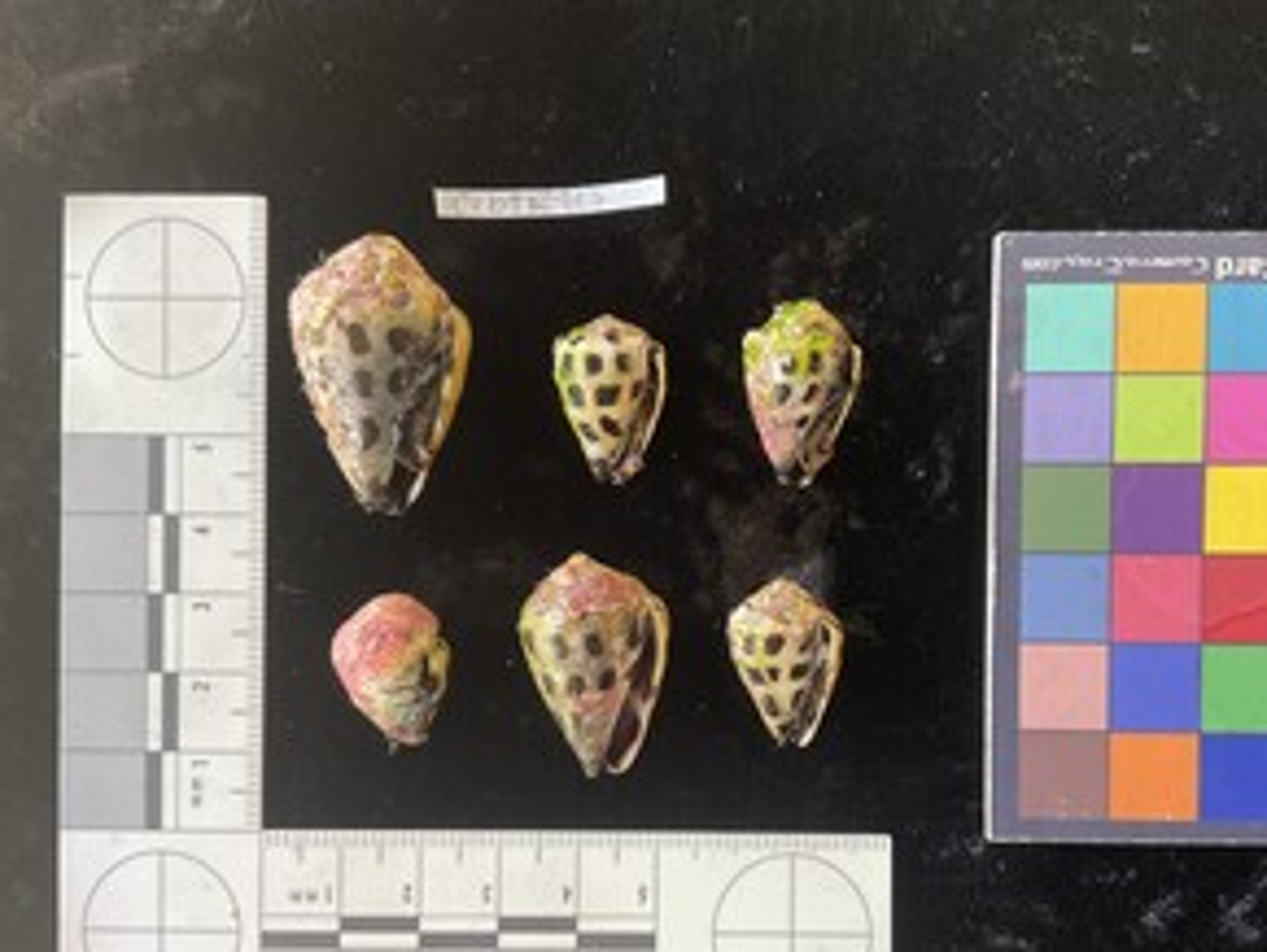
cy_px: 561
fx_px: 1282
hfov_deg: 52.5
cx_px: 708
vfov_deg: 40.6
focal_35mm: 35
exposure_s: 1/60
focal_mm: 3
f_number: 1.8
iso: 64
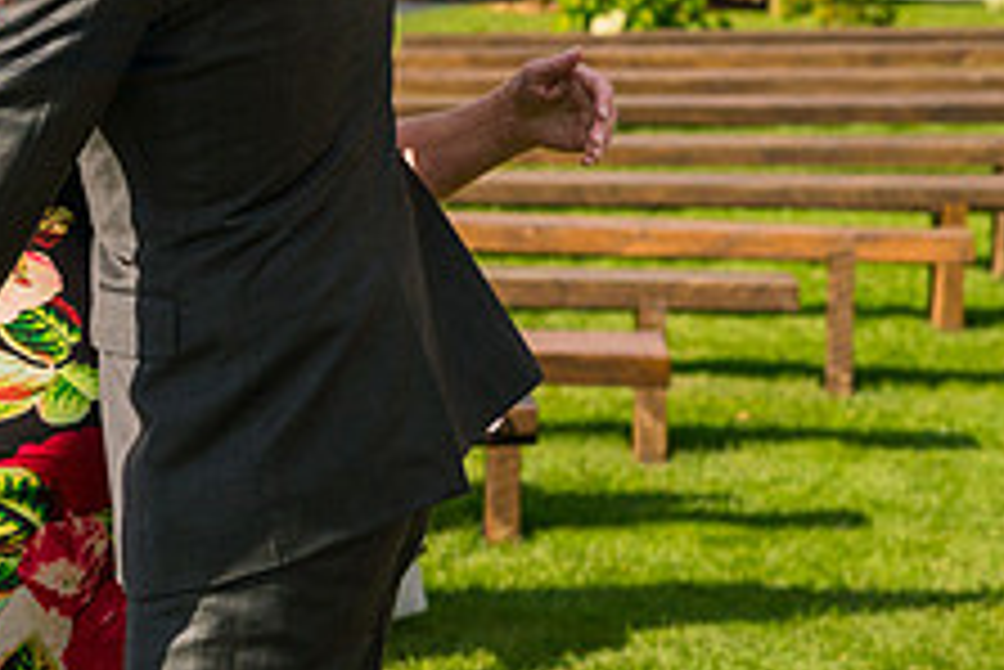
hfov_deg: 11.3
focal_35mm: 180
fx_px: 5023
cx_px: 105
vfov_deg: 7.5
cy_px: -311
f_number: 4
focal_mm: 47
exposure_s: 1/3200
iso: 400
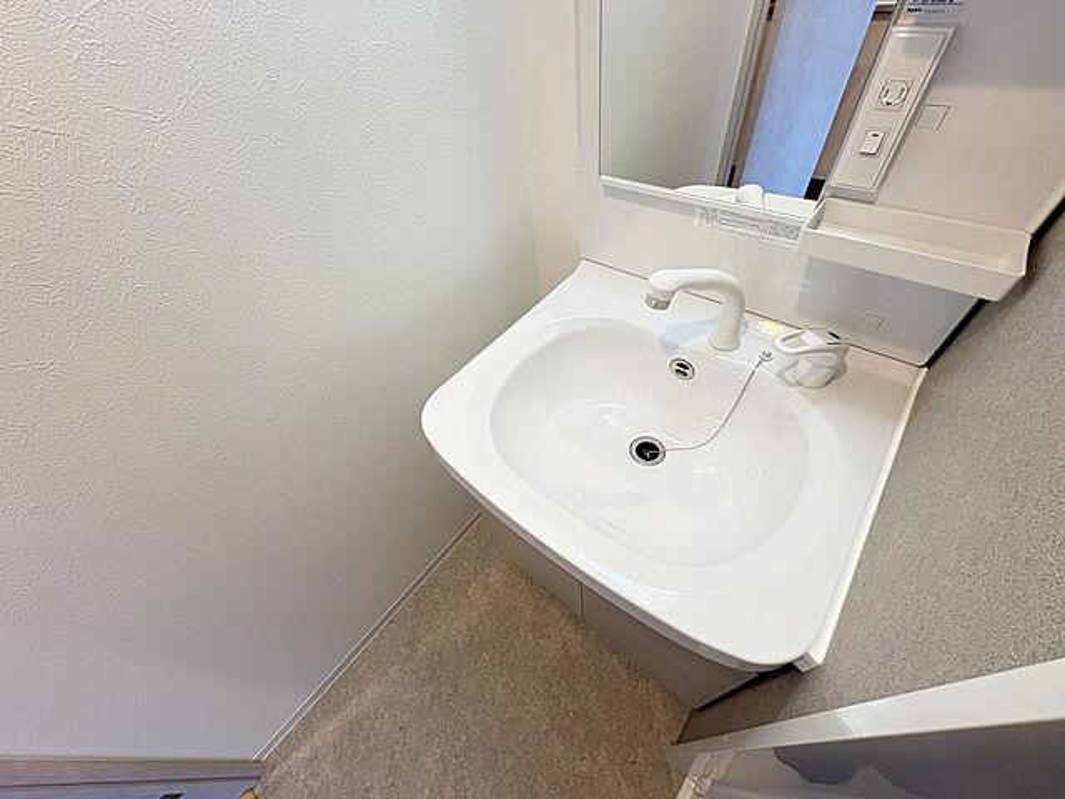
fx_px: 431
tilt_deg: -48.8
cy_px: 400
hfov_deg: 102.1
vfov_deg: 85.7
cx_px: 532
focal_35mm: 14
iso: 320
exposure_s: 1/120
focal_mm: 2.22
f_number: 2.2
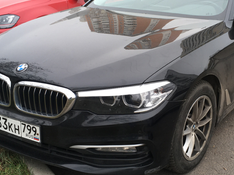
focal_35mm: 55
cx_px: 150
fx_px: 372
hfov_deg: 34.7
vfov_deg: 26.6
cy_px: 87
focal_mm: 4.15
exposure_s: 1/100
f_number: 2.2
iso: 25
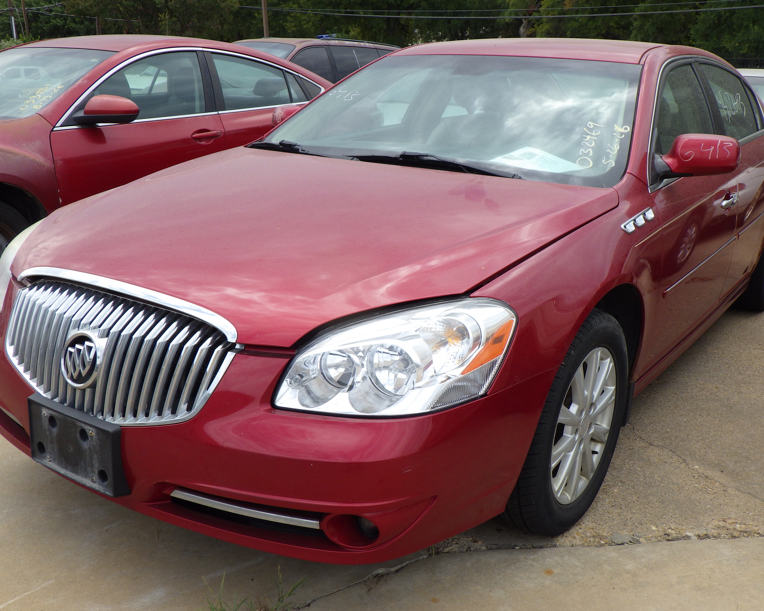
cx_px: 396
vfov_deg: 41.2
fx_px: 814
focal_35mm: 36
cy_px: 310
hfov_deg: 50.3
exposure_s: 1/400
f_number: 4.6
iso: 125
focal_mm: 6.1
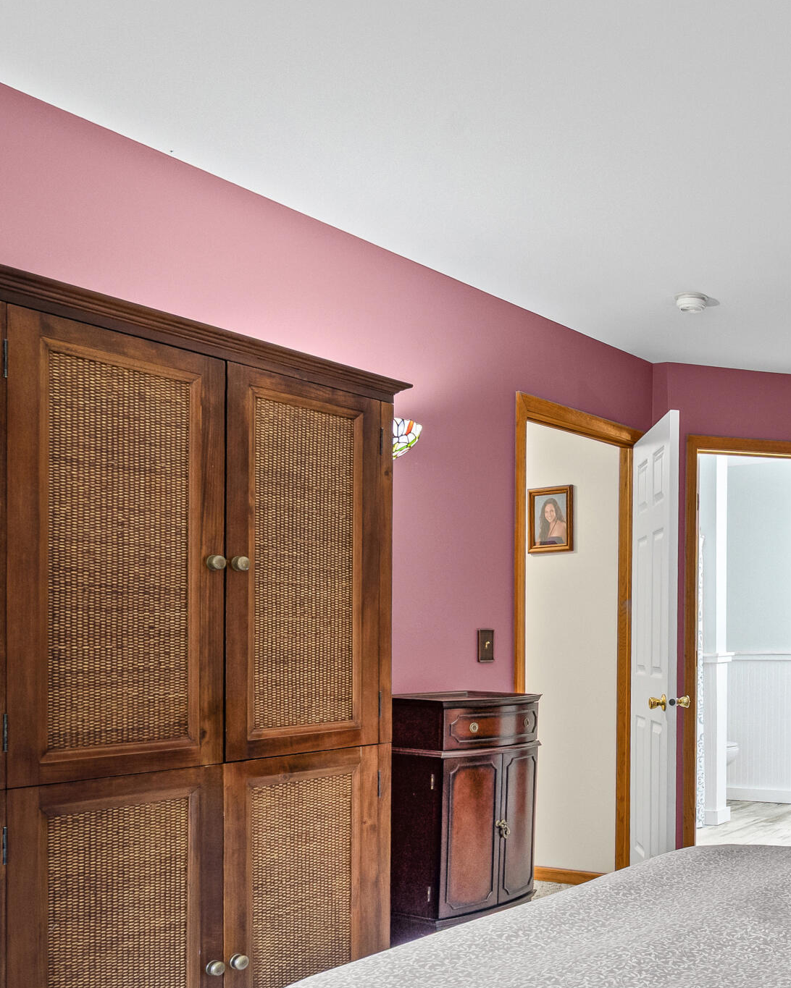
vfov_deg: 52.6
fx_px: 966
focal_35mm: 33
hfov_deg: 38.2
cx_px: 837
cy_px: 697
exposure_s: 1/2
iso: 1000
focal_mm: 16
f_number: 8
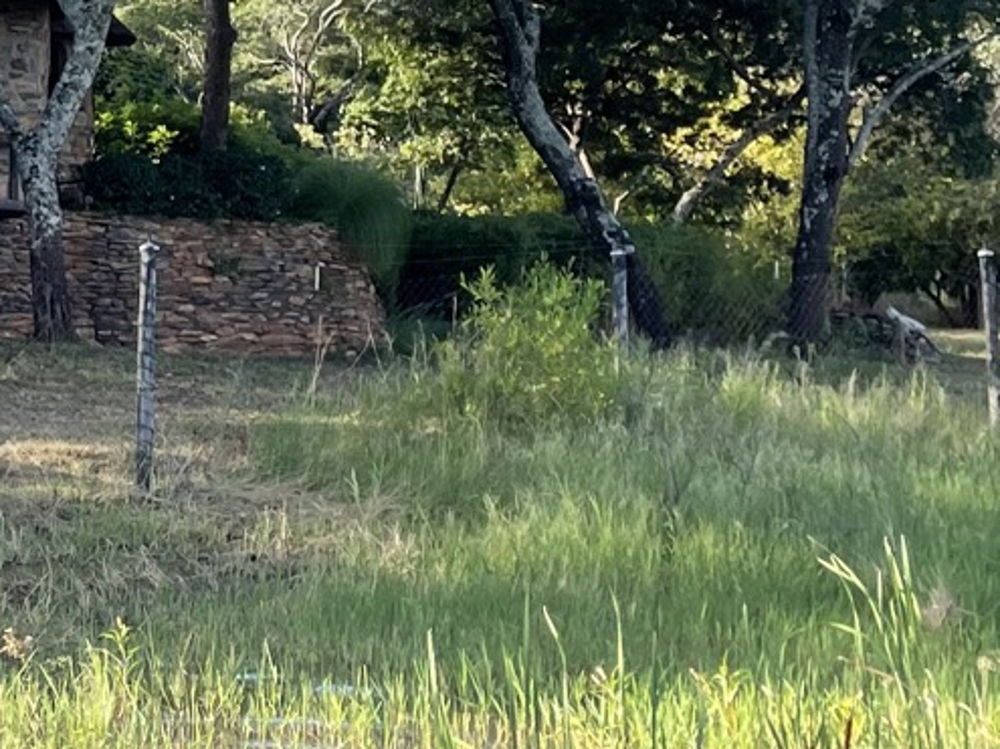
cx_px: -457
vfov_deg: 14.0
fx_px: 3033
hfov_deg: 17.1
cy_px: 151
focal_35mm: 105
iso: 32
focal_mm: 4.2
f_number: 1.6
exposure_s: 1/606
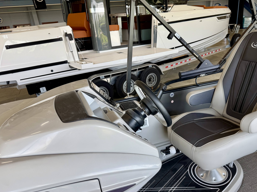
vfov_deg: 49.5
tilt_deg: -24.6
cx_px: 149
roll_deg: +4.0
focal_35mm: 28
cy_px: 111
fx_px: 208
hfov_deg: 63.1
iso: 64
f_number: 1.78
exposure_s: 1/121
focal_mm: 6.76
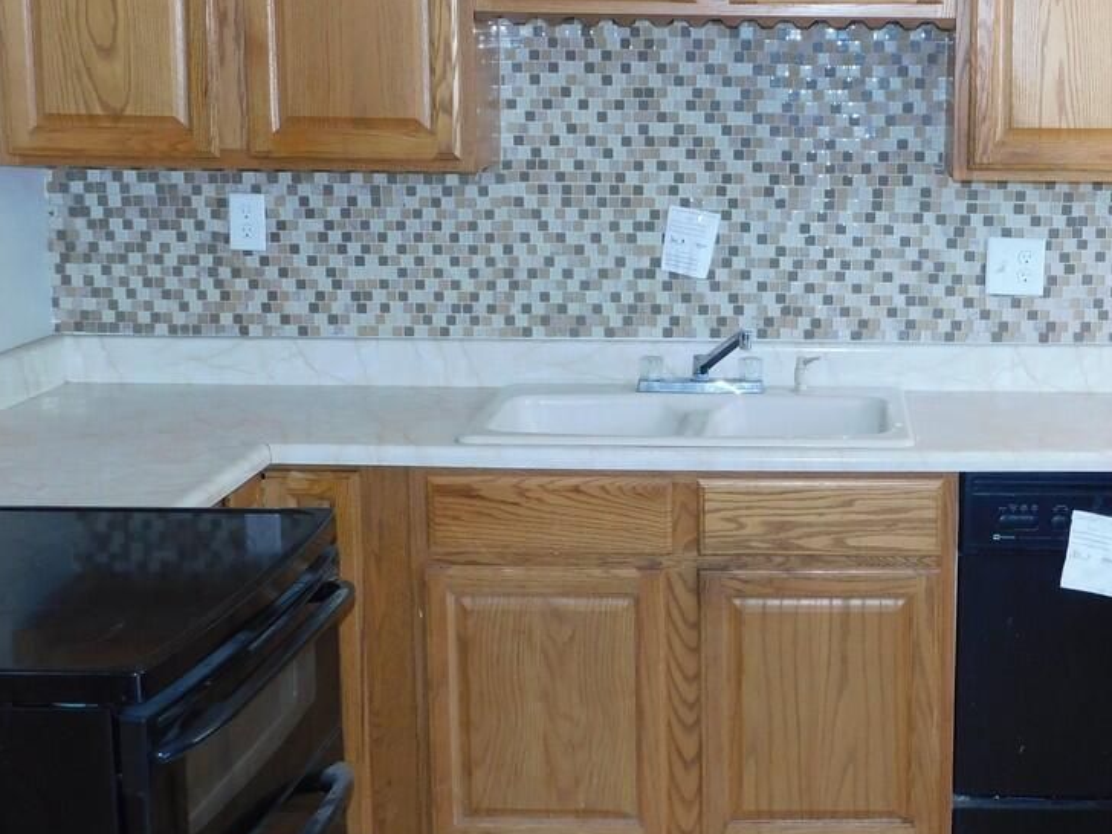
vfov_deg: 25.7
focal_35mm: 57
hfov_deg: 33.2
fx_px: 1831
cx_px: 819
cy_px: 385
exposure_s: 1/30
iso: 200
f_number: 3.5
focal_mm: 6.3
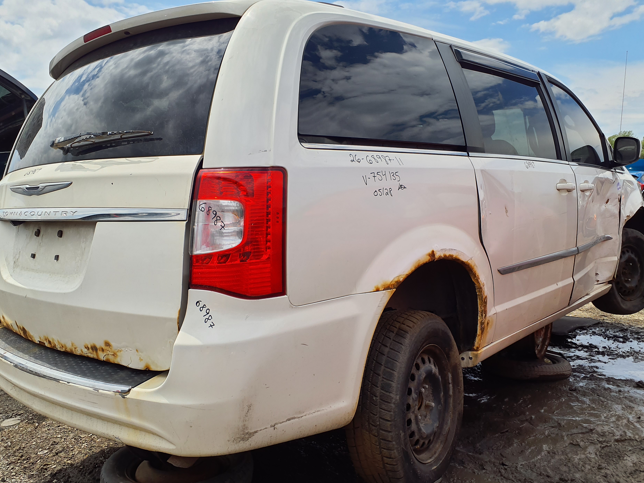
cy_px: 246
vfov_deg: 46.8
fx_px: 558
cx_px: 304
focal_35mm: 30
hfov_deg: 59.9
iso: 40
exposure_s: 1/2024
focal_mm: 3.58
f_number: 1.9
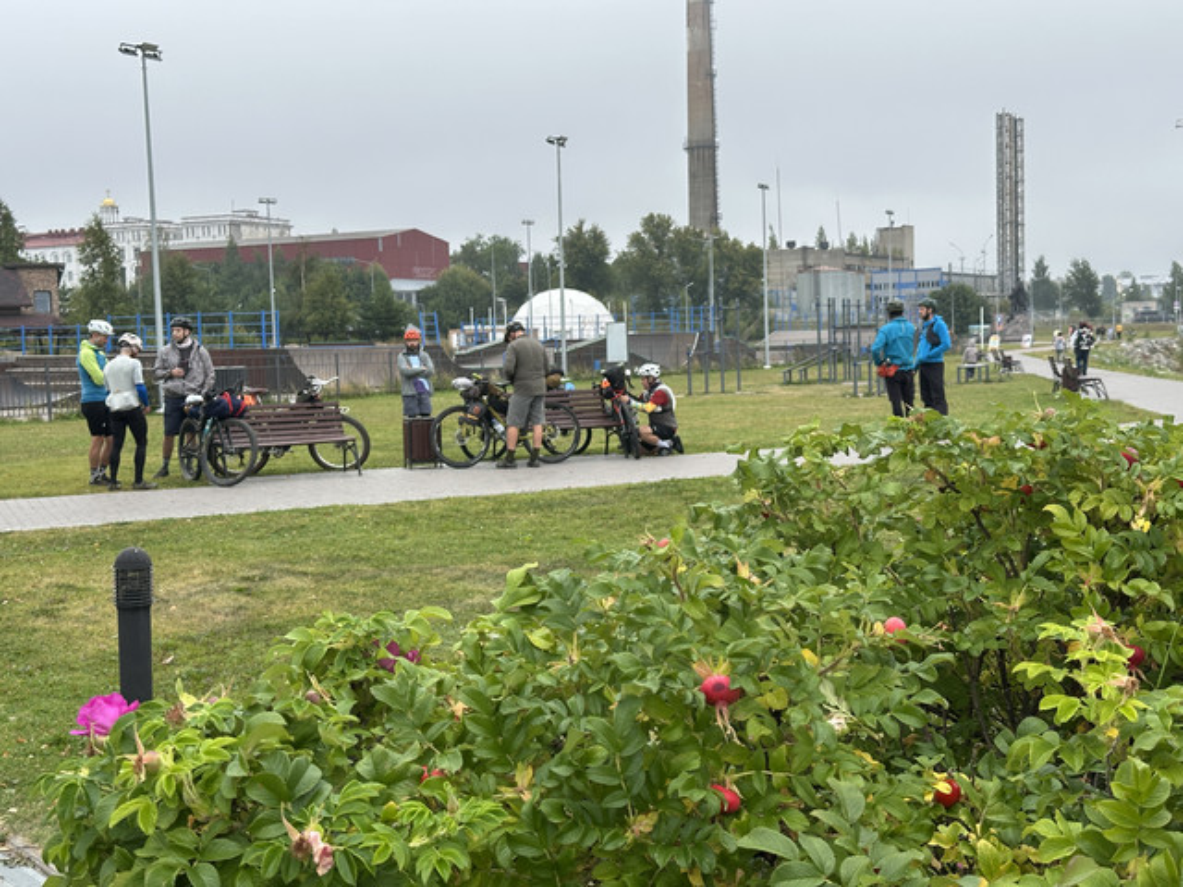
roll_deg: +2.1
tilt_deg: -3.7
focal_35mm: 48
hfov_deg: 39.7
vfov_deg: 30.3
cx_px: 592
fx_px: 1640
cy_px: 444
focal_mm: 6.86
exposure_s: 1/619
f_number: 1.78
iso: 64
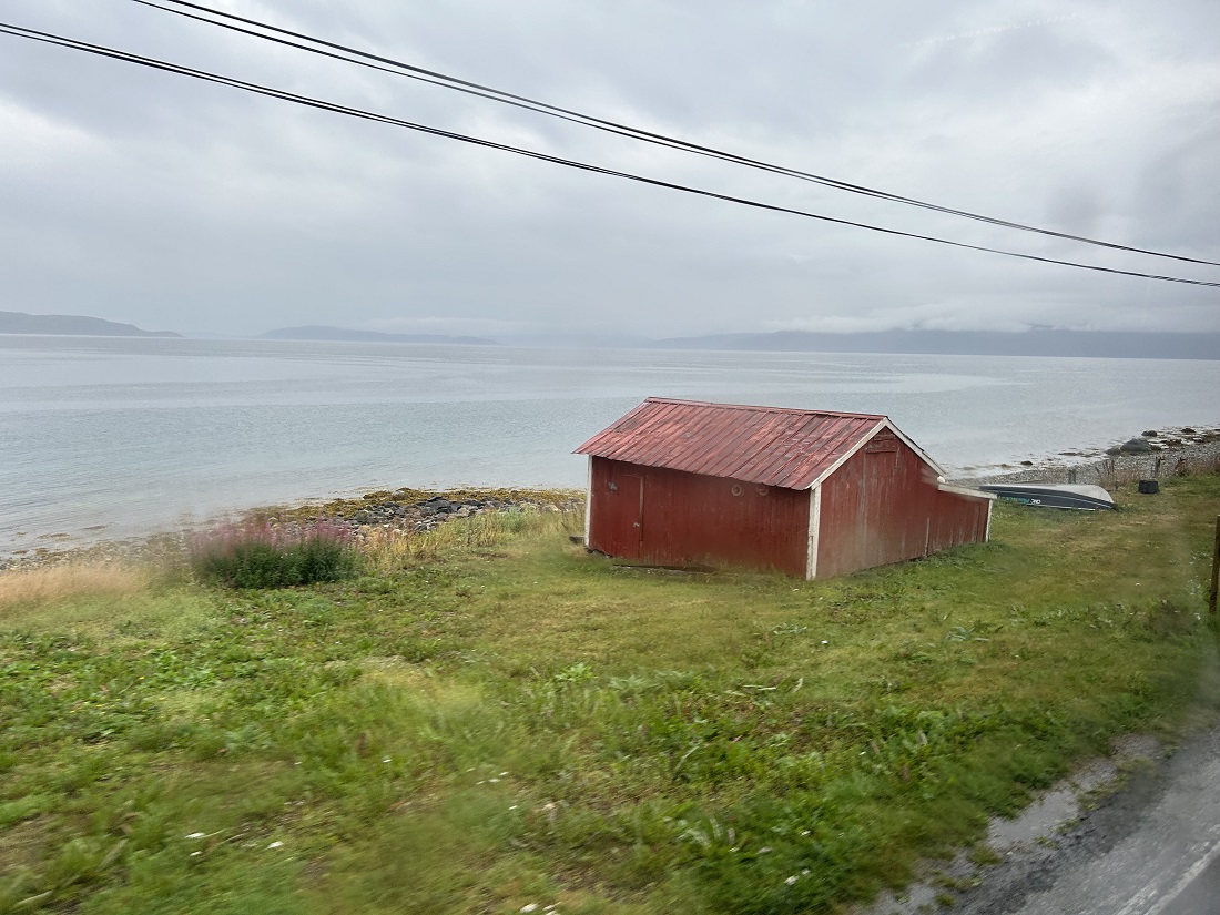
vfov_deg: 53.1
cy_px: 458
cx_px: 610
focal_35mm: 26
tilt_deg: -9.5
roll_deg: +0.3
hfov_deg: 67.3
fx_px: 916
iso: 50
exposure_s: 1/482
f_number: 1.5
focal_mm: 5.7
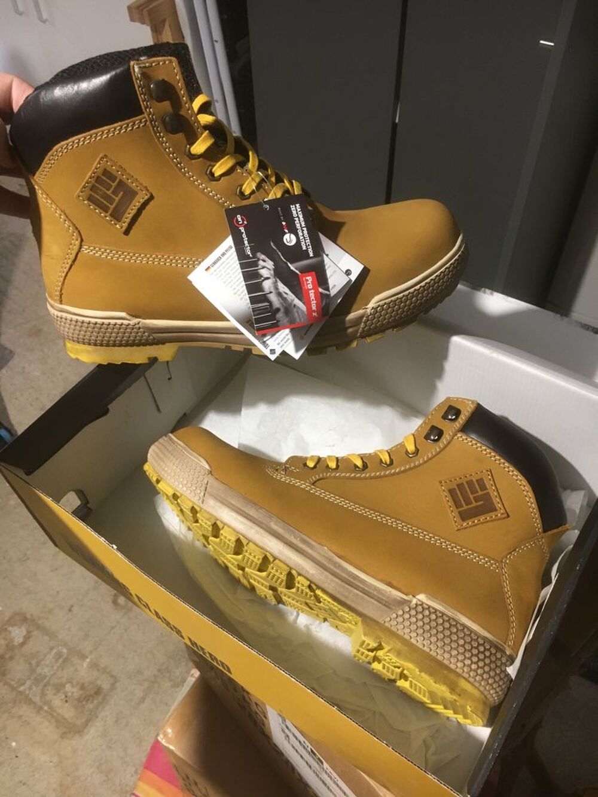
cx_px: 299
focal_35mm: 29
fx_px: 668
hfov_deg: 48.2
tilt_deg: -49.3
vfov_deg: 61.7
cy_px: 398
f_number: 2.2
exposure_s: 1/33
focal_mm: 4.15
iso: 160
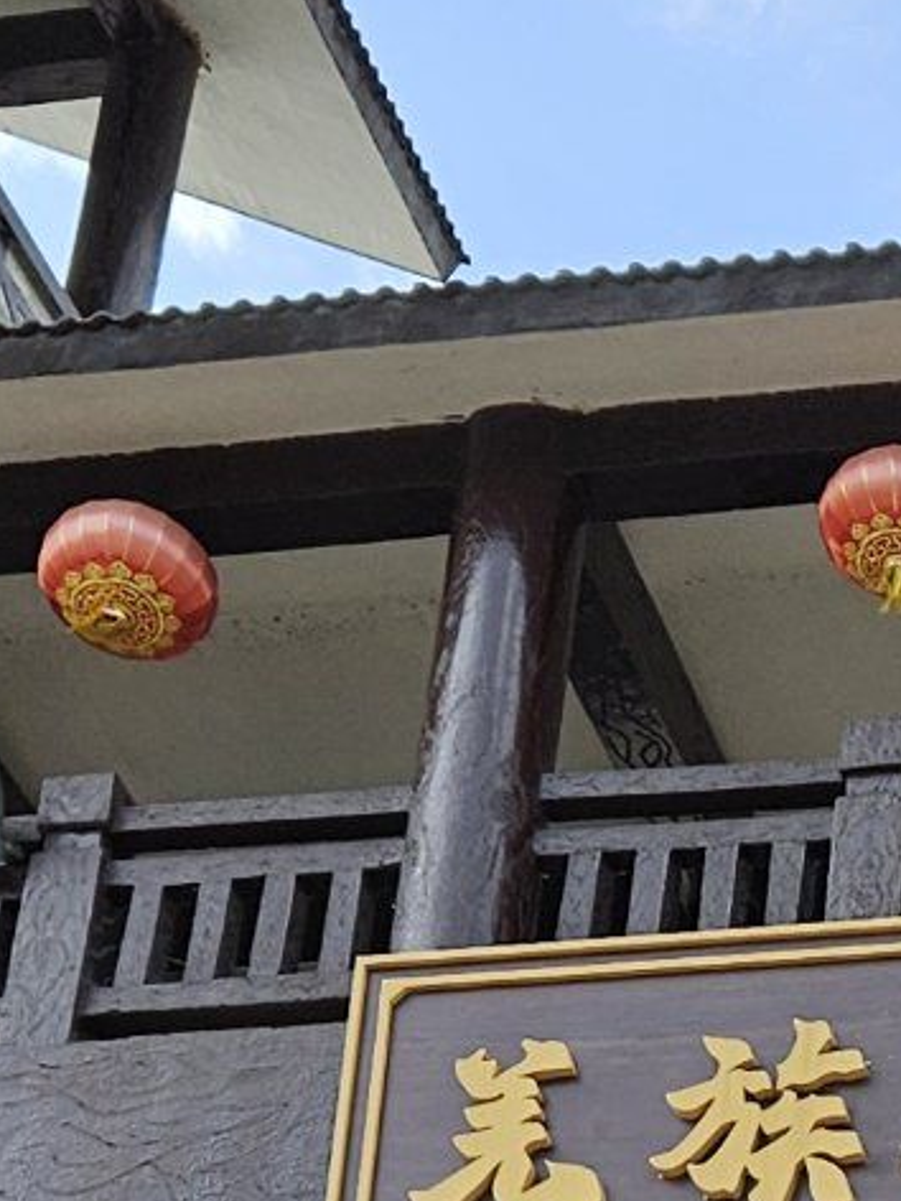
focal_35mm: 133
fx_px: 4616
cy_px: 1663
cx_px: 1519
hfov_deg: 10.6
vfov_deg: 14.1
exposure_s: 1/909
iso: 25
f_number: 1.8
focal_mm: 5.4
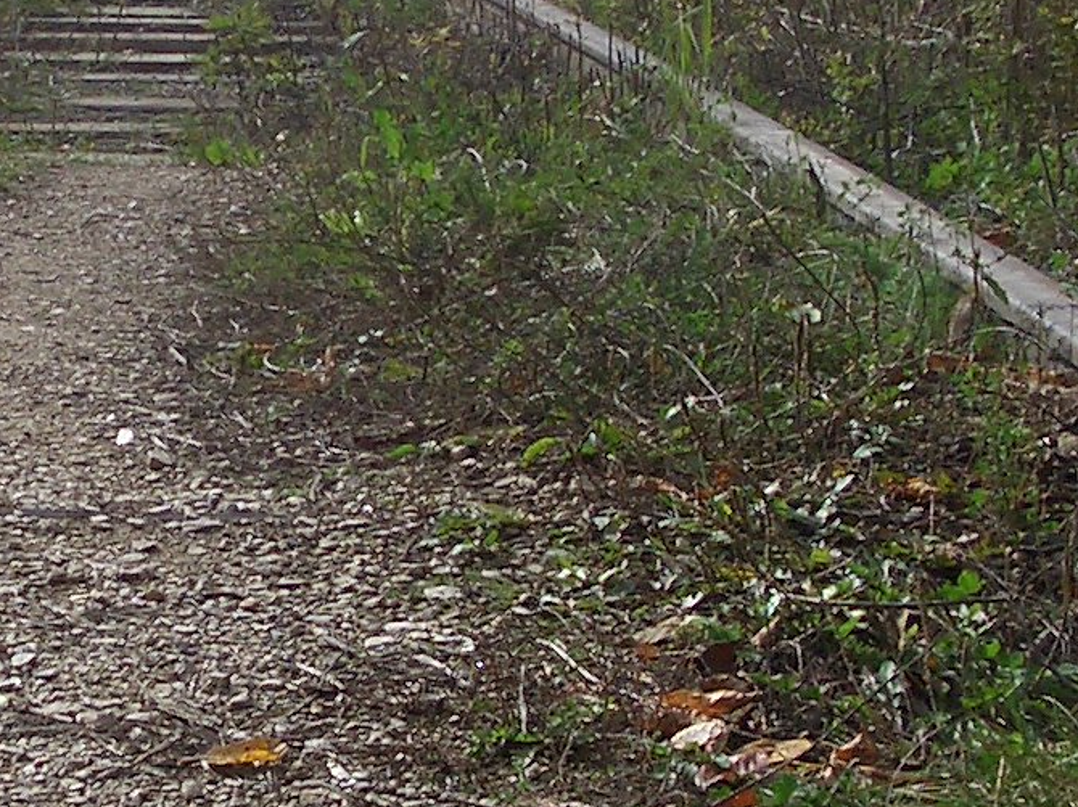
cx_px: 100
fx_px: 3331
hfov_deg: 18.1
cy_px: 246
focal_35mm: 107
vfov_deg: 13.8
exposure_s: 1/800
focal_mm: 5.8
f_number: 4.3
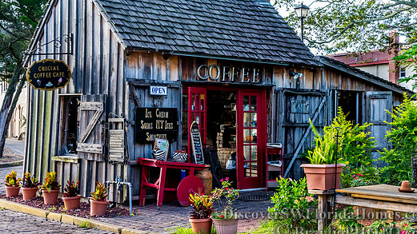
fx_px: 619
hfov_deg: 37.2
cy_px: 102
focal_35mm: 56
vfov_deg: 21.4
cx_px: 219
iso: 2500
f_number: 6.3
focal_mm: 48
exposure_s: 1/800
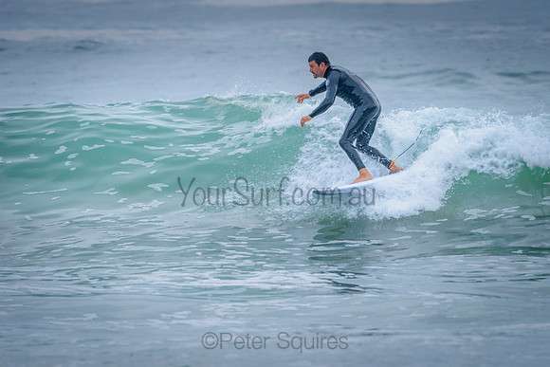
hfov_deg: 3.4
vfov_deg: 2.2
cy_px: 142
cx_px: 337
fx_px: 9366
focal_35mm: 613
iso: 900
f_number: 5.6
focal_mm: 500
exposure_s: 1/2000
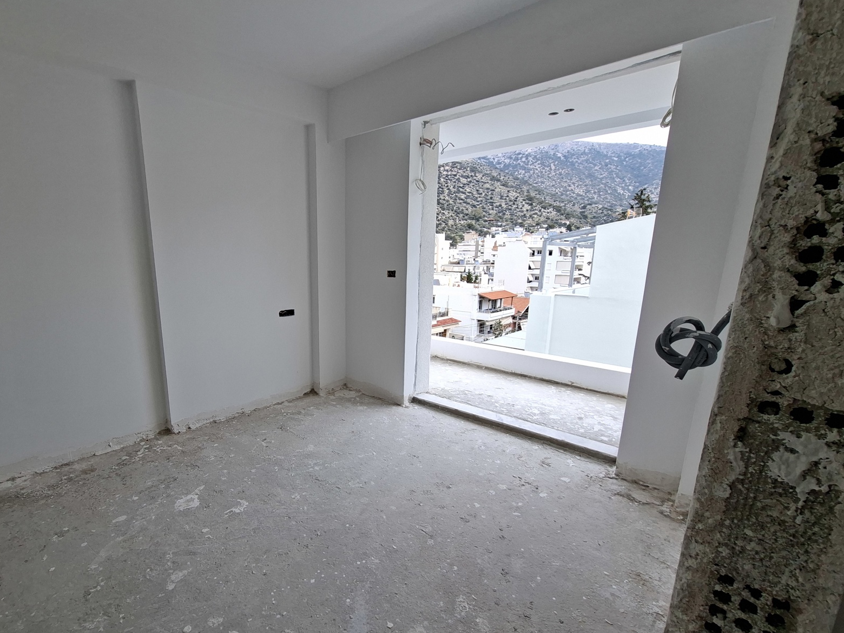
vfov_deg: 77.9
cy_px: 350
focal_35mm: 16
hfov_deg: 93.7
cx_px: 354
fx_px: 390
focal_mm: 1.74
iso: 40
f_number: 2.2
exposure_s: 1/155
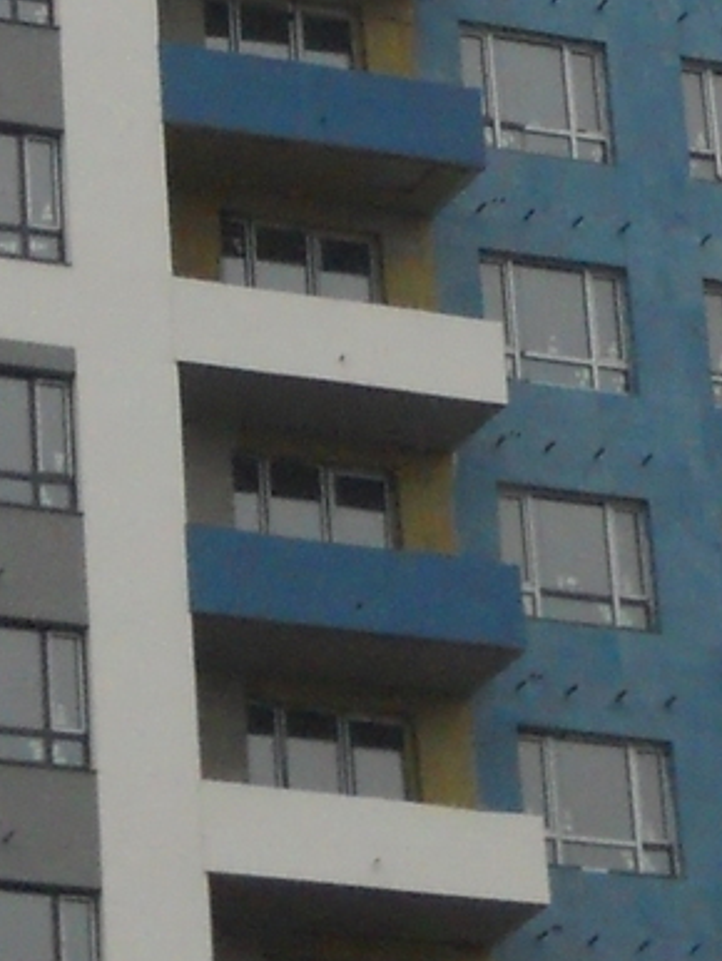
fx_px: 6778
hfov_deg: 6.1
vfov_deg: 7.8
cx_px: 530
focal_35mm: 244
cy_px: -876
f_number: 3.4
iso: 250
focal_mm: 8.3
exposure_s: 1/250
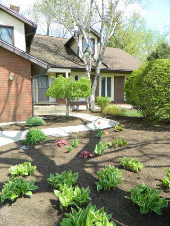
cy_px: 113
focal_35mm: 25
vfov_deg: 69.4
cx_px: 85
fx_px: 164
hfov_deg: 54.9
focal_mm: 4.5
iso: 80
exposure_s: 1/320
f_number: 3.1
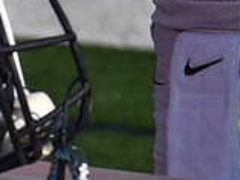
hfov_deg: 2.5
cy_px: -249
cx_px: 245
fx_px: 5558
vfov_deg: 1.9
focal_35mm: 801
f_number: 8
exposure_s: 1/2000
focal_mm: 150
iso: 280
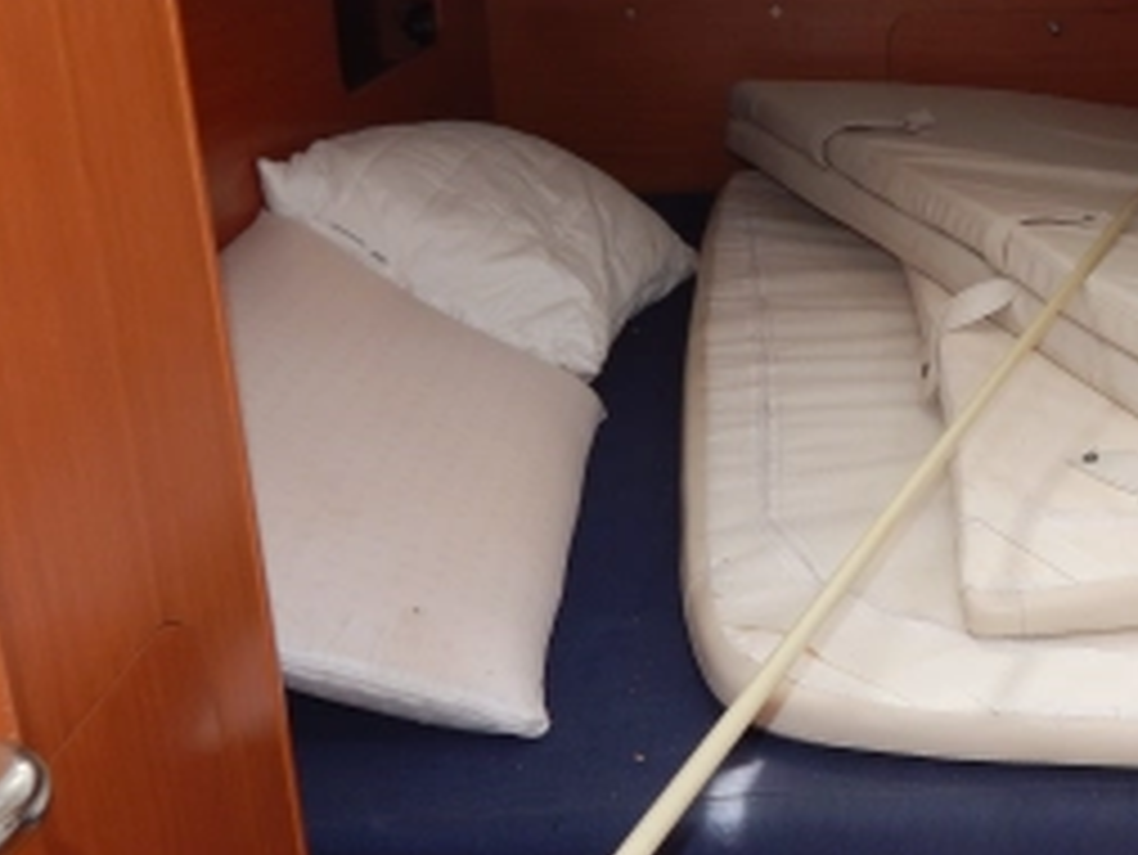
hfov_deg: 36.2
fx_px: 1645
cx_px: 990
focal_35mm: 50
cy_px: 367
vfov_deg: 29.1
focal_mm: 4
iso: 125
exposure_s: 1/30
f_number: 3
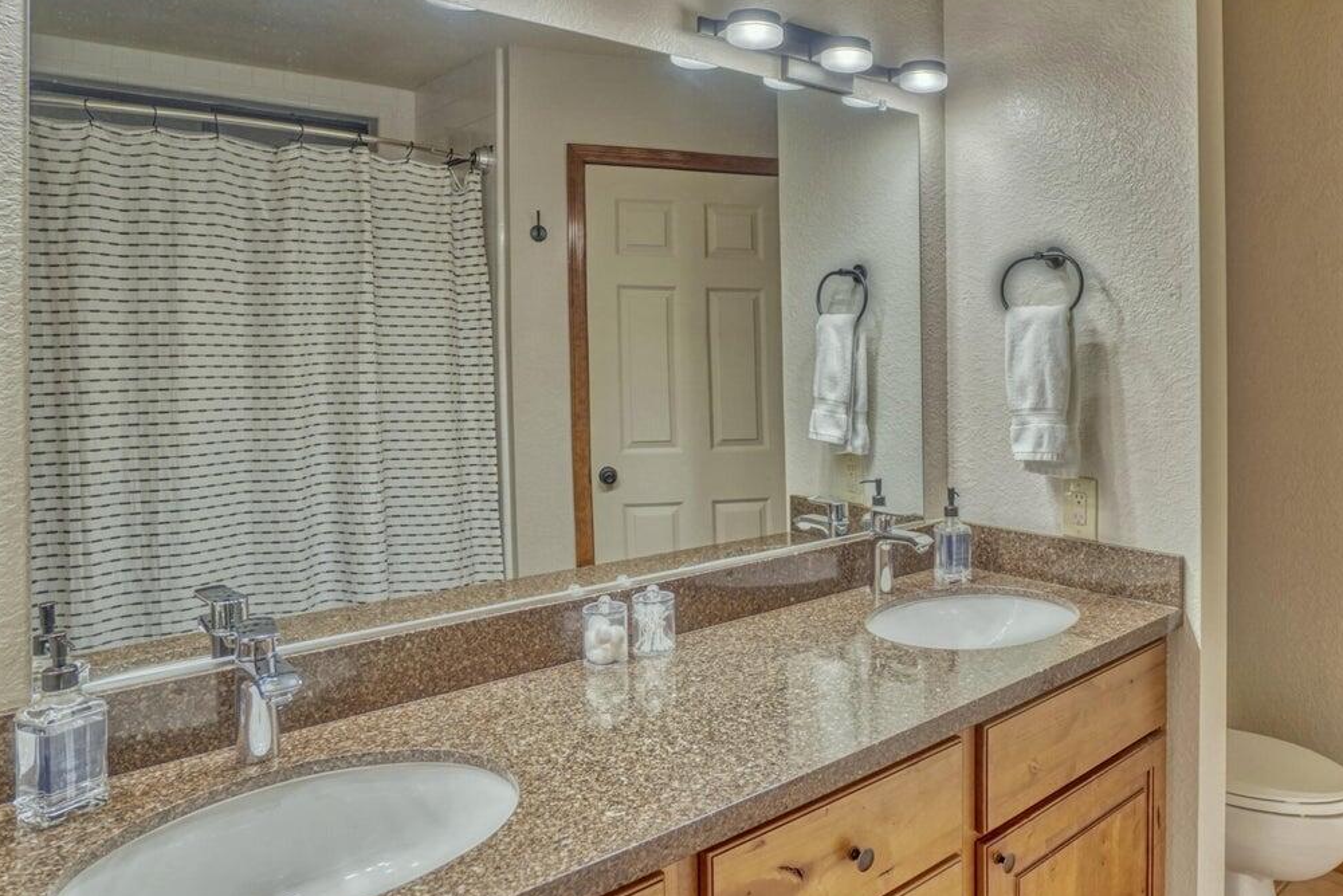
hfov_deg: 73.3
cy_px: 354
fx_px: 858
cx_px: 916
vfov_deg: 54.7
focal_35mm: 23
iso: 400
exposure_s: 1/640
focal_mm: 10
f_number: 4
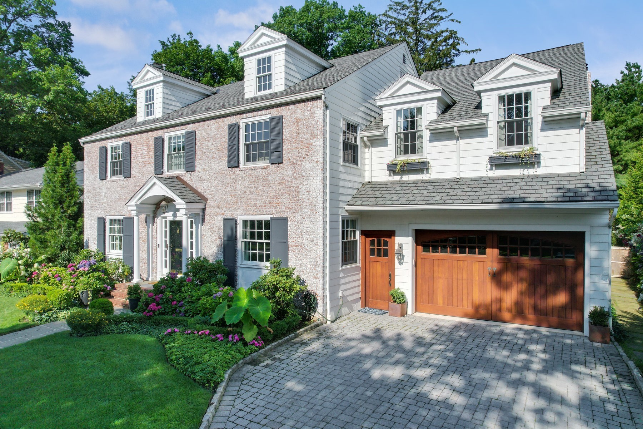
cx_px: 322
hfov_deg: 78.6
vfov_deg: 57.2
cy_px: 214
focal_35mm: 22
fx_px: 393
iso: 100
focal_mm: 8.38
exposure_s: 1/1500
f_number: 2.8
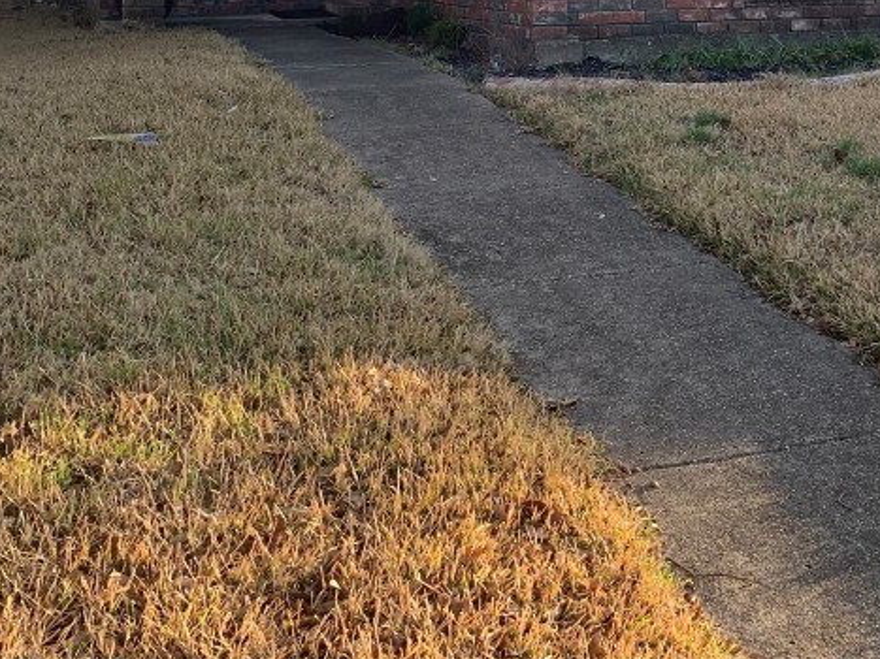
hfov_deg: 33.1
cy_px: -62
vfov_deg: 24.0
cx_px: 658
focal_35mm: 57
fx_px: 1449
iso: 25
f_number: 1.8
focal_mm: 4.25
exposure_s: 1/546
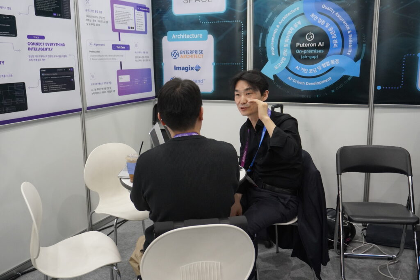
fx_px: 403
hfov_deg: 55.1
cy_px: 140
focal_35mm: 34
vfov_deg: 38.4
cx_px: 210
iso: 2500
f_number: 4
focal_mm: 23
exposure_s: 1/200
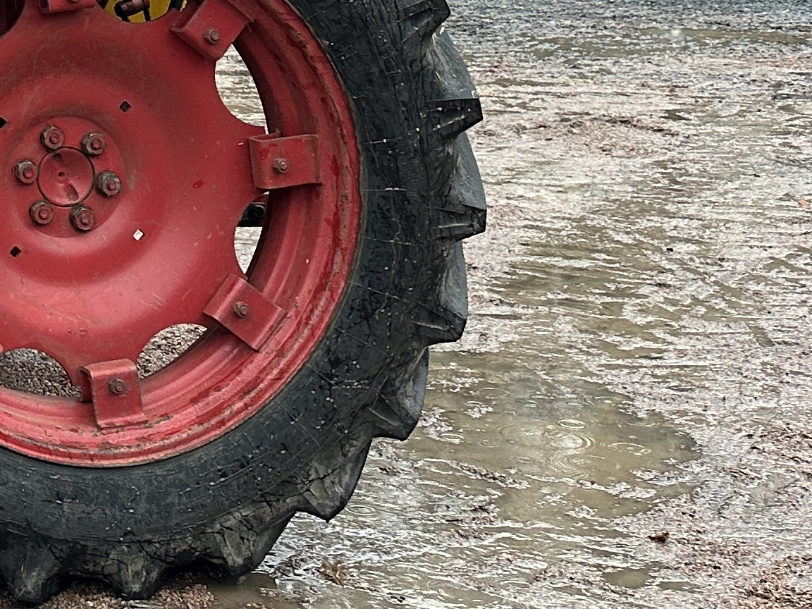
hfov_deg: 20.1
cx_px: -399
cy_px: -122
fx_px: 1970
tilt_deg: -1.7
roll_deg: +1.8
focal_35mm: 84
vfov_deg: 16.8
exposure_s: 1/121
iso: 160
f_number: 1.78
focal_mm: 6.86
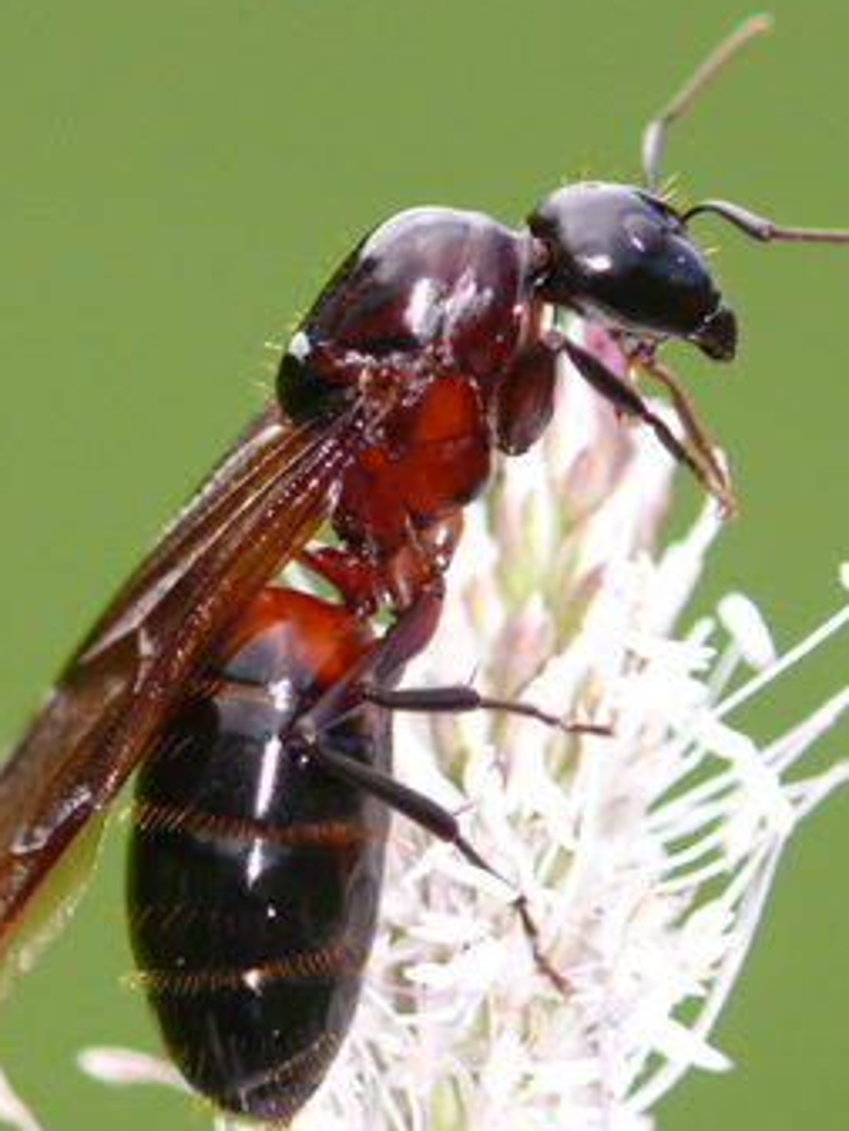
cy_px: 440
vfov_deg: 3.1
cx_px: 453
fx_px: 20720
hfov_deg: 2.3
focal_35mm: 634
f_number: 3.6
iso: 100
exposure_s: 1/250
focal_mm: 70.6
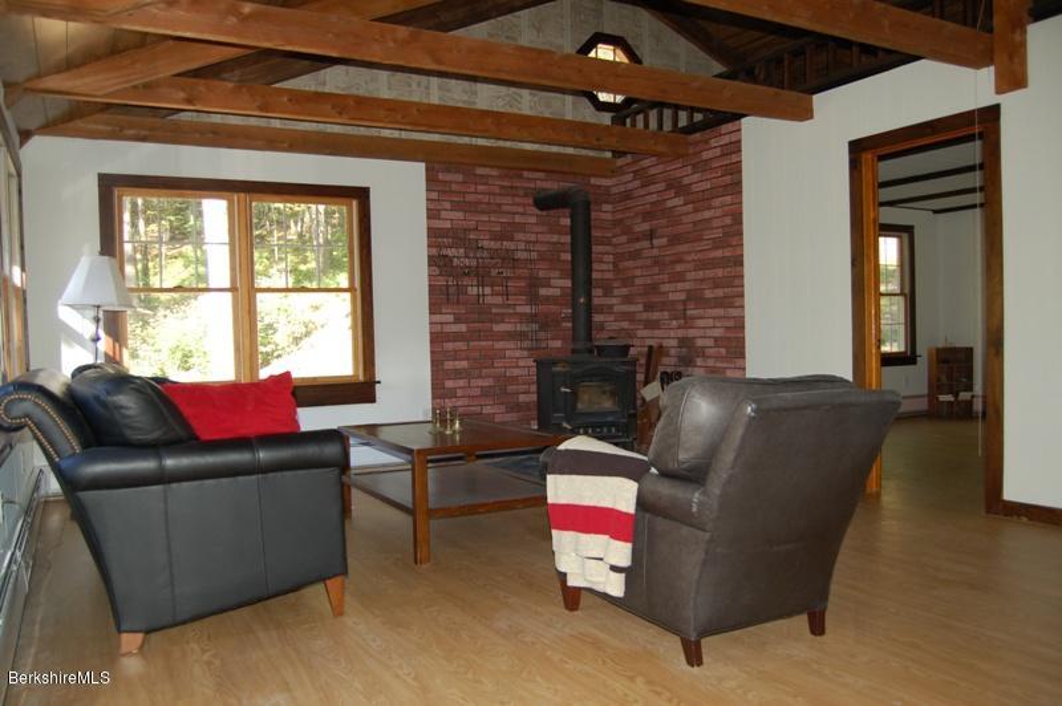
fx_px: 796
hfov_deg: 67.4
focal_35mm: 27
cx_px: 531
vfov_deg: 47.9
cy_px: 353
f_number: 3.5
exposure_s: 1/60
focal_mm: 18
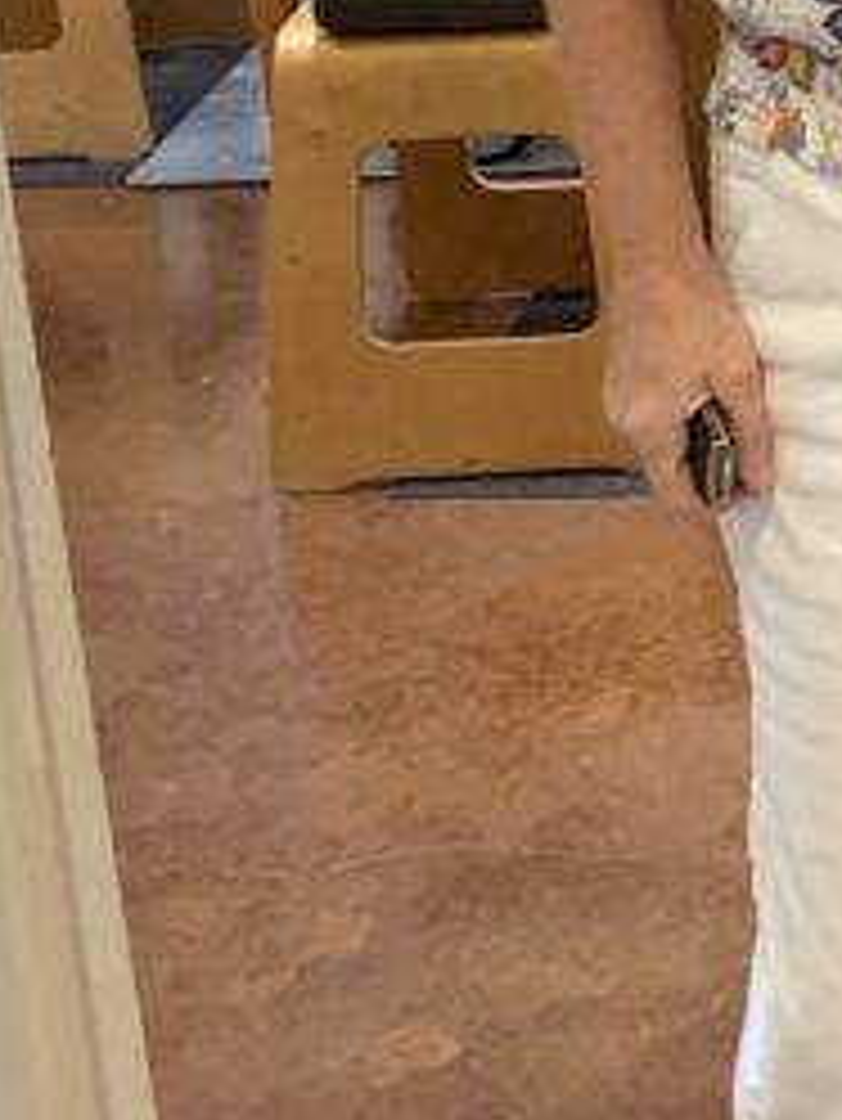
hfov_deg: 12.8
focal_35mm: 107
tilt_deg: -16.9
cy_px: -18
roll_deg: +2.5
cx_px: 1427
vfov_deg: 17.9
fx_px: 3467
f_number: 1.8
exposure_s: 1/40
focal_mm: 4.25
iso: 400
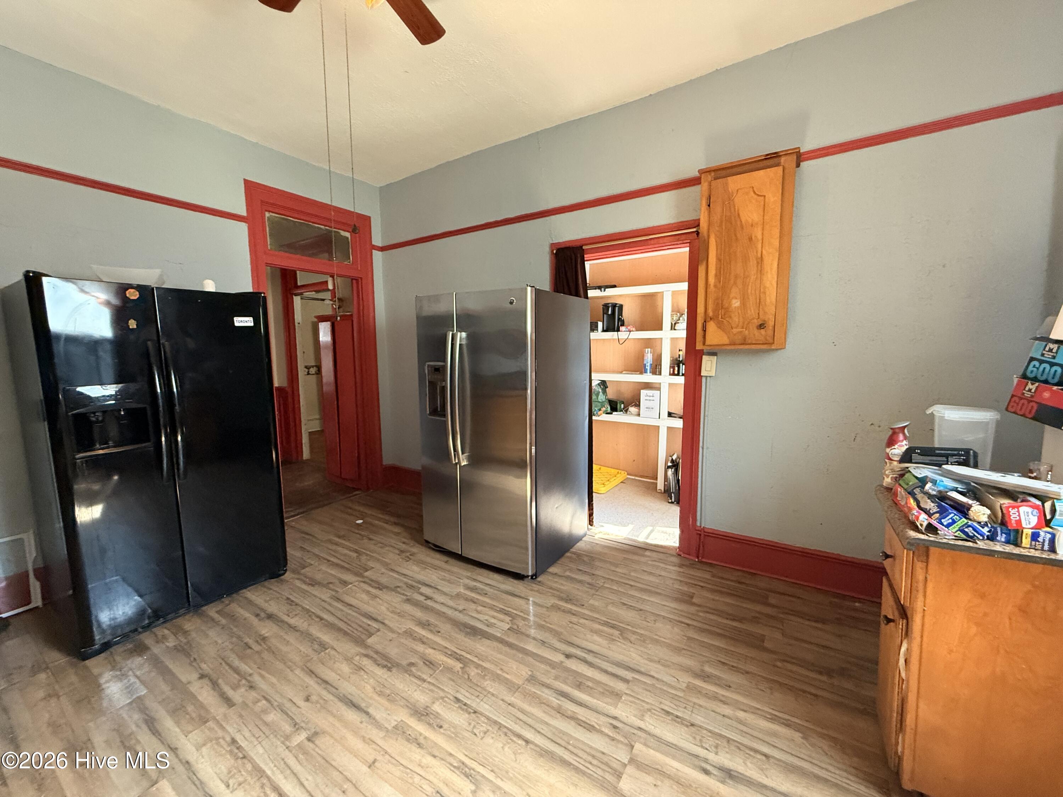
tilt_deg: -6.8
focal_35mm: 14
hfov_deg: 102.1
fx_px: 430
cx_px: 532
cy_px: 398
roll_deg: +0.0
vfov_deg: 85.7
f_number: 2.2
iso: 500
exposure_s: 1/60
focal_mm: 2.22
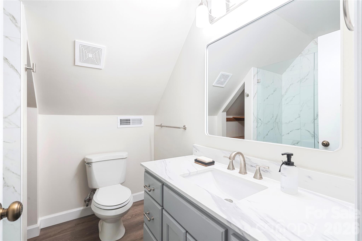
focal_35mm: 16
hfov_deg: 96.7
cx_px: 181
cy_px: 120
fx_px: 161
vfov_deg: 73.7
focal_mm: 16
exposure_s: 1/1.67
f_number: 9
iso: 125
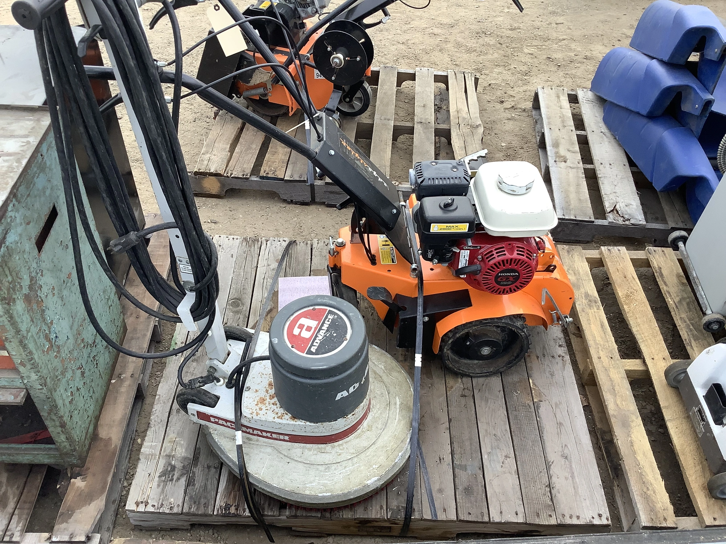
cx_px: 363
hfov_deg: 58.4
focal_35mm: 31
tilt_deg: -45.5
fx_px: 650
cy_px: 272
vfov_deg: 45.4
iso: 40
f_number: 2.4
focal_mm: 3.3
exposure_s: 1/120
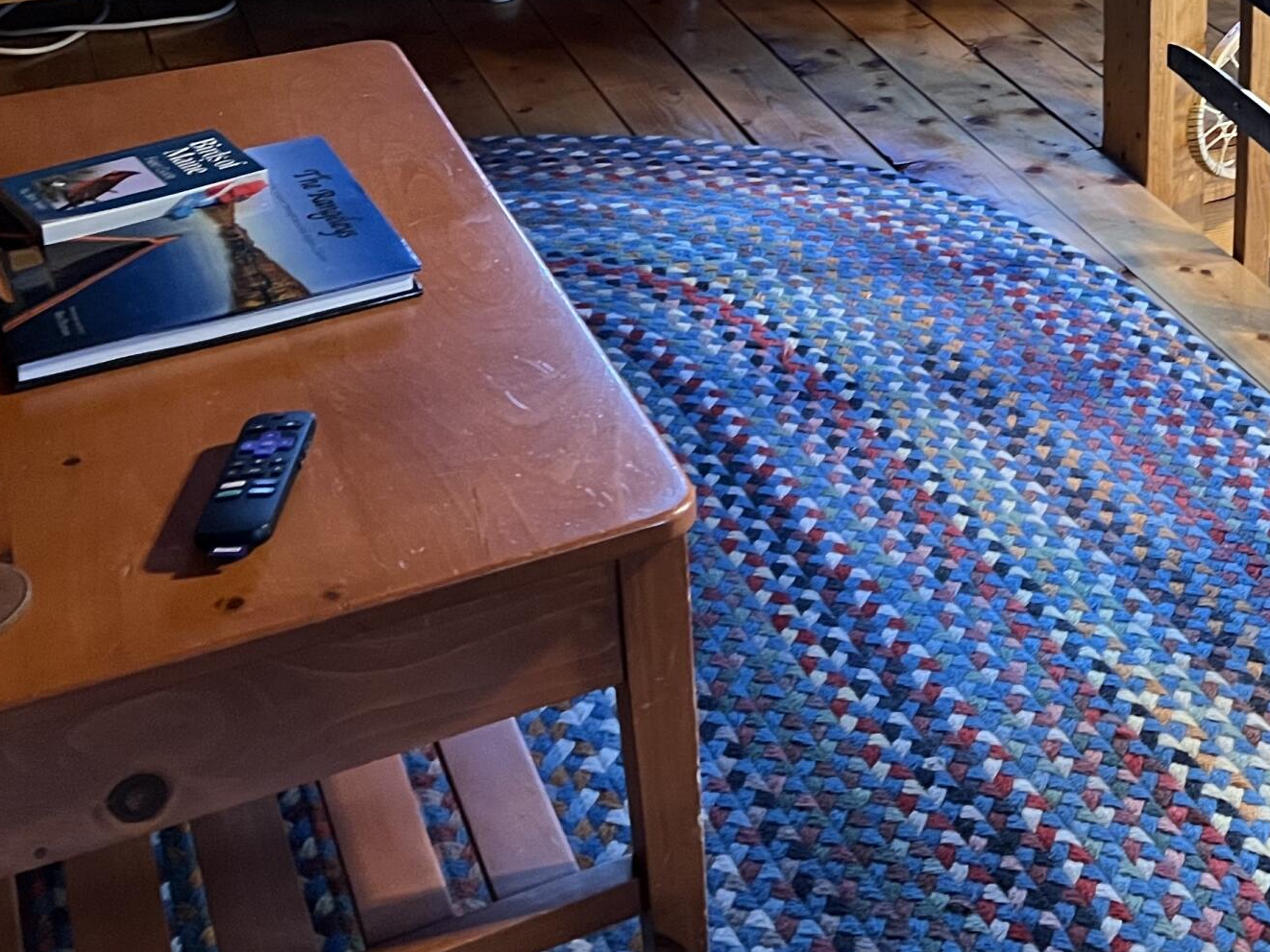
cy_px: -79
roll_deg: -1.9
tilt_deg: -17.4
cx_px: 1381
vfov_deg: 23.4
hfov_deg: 29.6
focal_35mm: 59
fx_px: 2165
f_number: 1.5
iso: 500
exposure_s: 1/40
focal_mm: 5.7
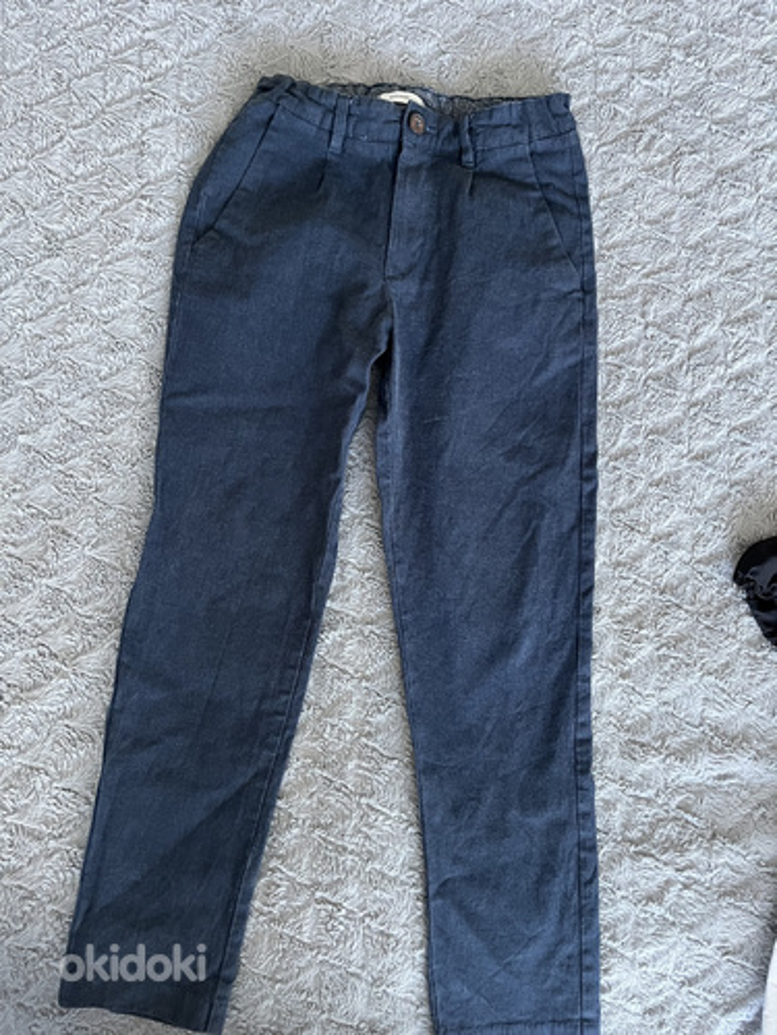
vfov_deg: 67.3
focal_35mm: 26
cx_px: 388
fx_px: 778
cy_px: 518
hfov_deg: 53.1
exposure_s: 1/60
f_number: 1.6
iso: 500
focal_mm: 5.1
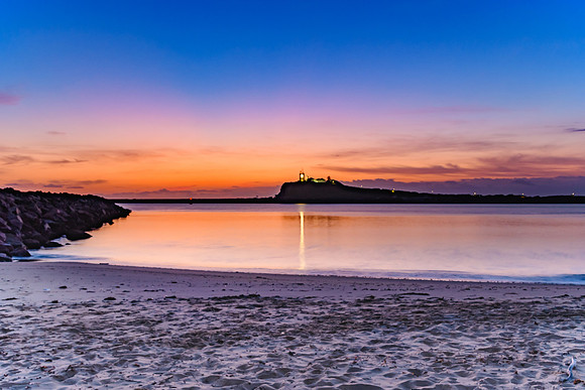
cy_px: 195
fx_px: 550
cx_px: 292
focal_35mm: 34
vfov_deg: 39.1
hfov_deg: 56.0
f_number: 7.1
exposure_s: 3
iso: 400
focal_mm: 22
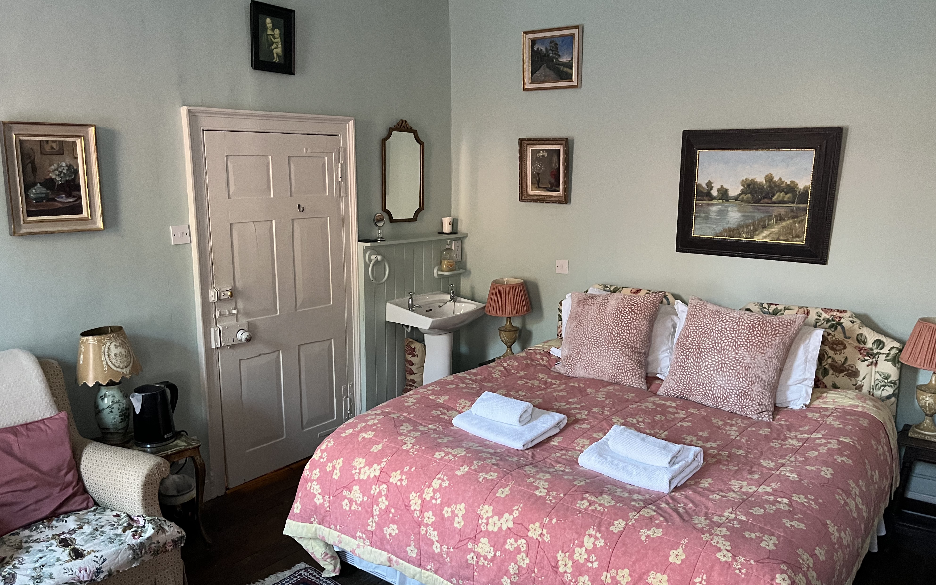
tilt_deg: -13.4
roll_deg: +0.8
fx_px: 714
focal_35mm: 28
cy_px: 327
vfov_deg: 44.5
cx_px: 468
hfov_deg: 66.5
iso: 400
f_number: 1.6
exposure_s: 1/60
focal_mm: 5.1
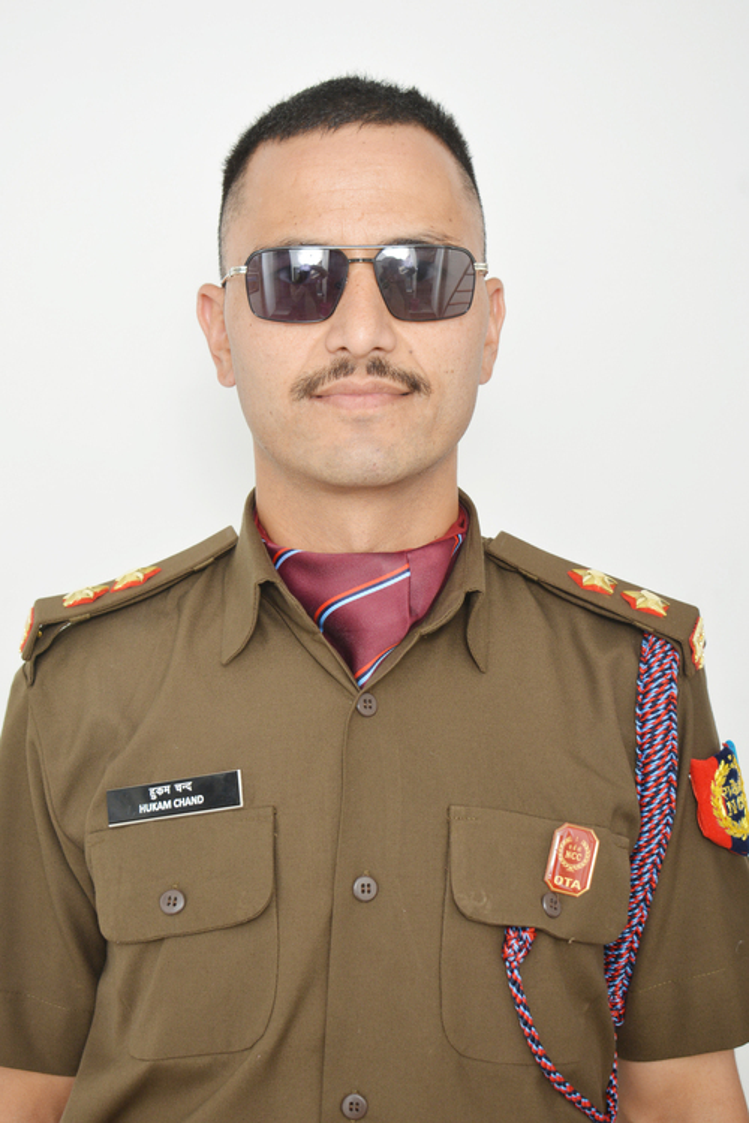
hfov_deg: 25.8
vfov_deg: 37.9
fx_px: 1638
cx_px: 374
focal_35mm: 52
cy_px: 562
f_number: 5.6
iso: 200
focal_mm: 35
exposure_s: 1/160
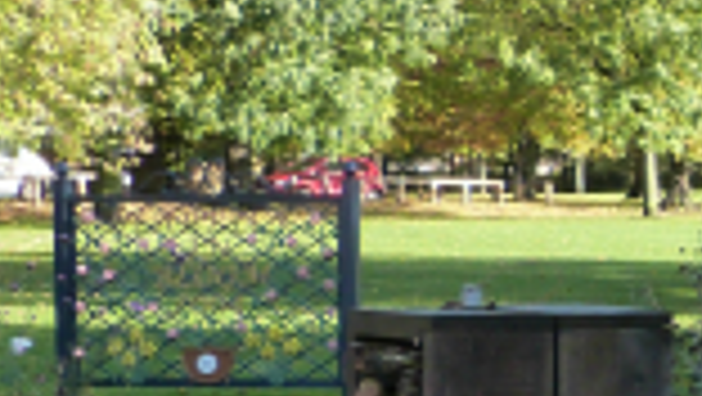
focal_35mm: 131
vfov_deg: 9.3
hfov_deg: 14.0
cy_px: 313
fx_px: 2440
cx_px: 1368
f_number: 4
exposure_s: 1/125
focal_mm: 4.5
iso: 160
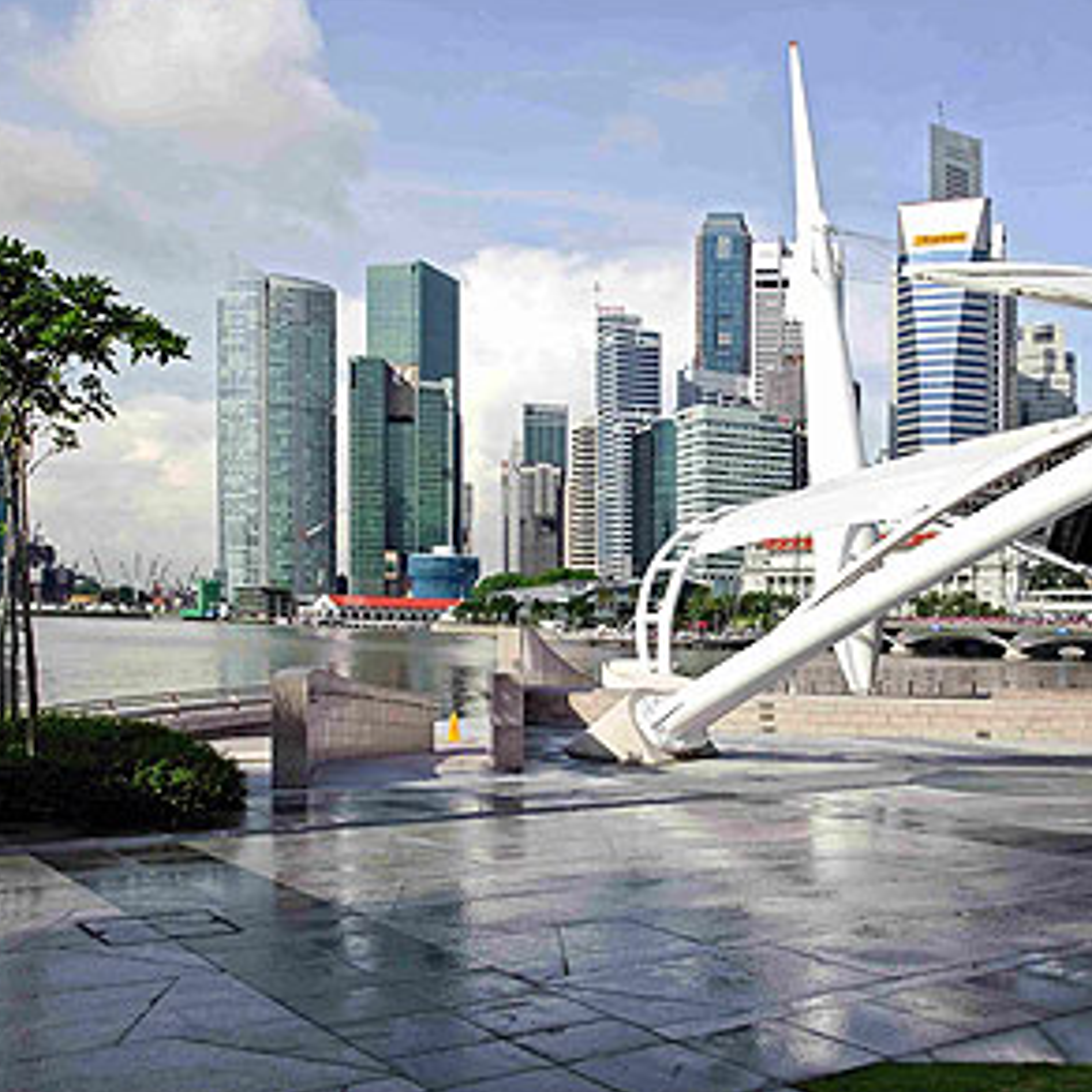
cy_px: 540
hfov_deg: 43.1
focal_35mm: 38
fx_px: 1356
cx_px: 752
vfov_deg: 43.9
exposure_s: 1/350
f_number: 11
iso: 200
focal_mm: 29
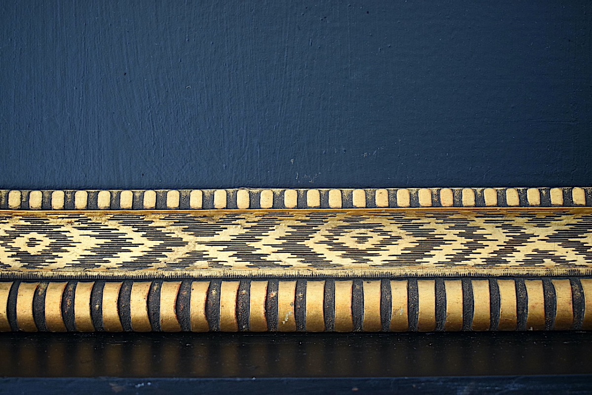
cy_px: 198
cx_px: 296
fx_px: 765
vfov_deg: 28.9
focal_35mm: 46
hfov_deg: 42.3
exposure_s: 1/60
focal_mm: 31
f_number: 4.2
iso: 1400
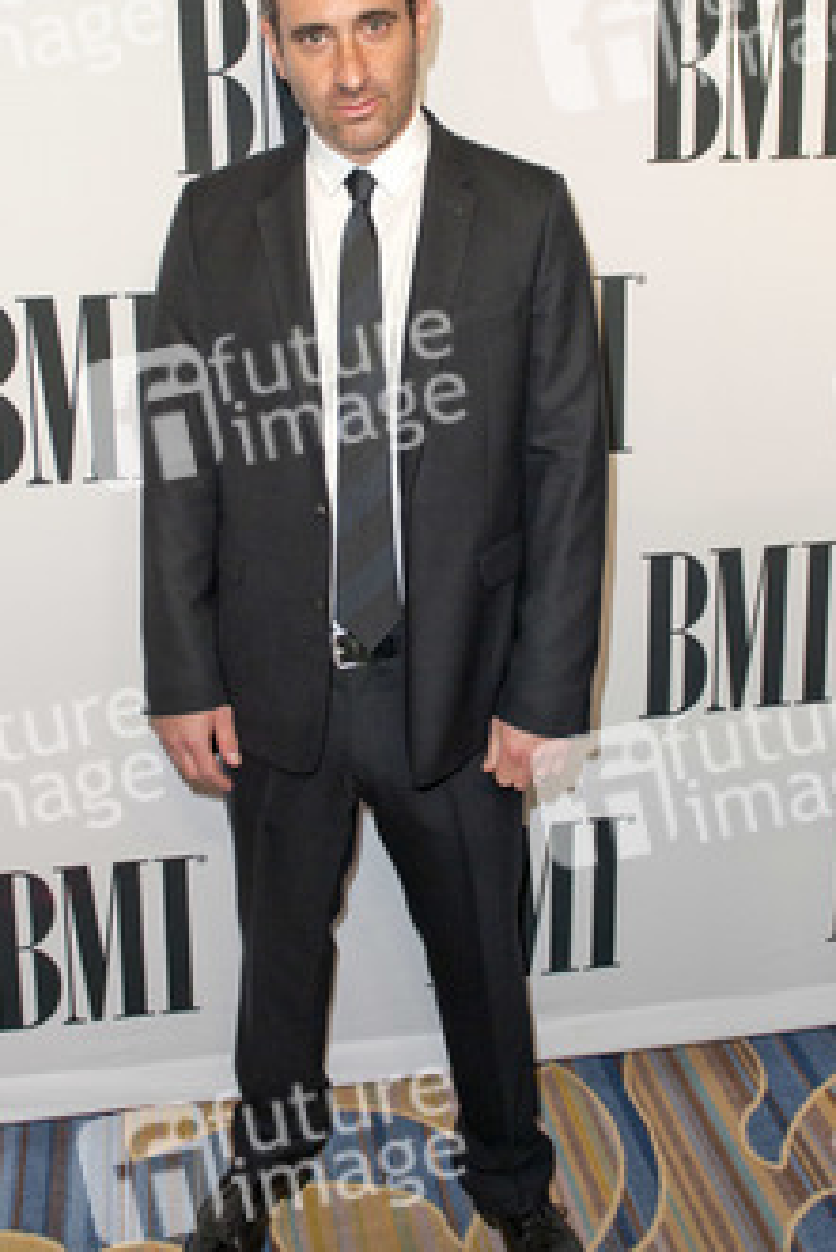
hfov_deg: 45.0
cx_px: 384
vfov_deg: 63.6
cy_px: 590
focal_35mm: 29
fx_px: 1009
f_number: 4
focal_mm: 24
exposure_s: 1/400
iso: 500
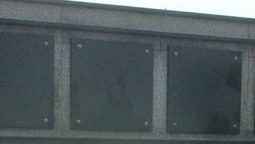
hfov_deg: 17.7
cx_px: 193
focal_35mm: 120
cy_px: 199
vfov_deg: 9.9
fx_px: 812
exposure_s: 1/120
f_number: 10.8
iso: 80
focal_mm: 5.1
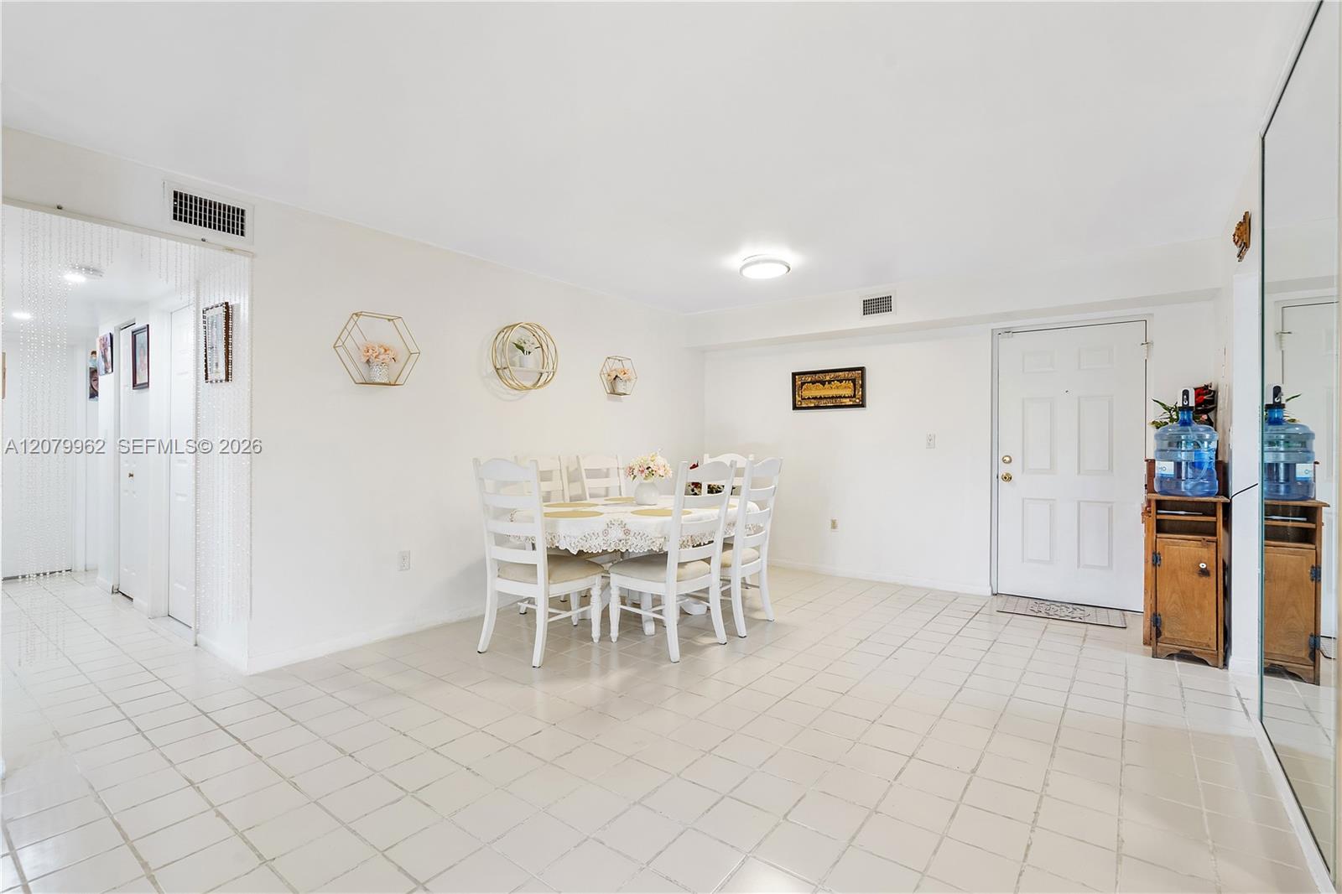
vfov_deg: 73.7
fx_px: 596
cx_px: 671
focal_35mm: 16
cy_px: 447
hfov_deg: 96.7
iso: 800
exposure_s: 1/20
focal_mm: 16
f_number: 8
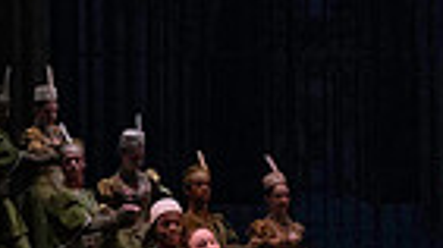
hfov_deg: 5.6
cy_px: 27
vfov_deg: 3.2
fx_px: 4506
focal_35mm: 384
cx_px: 437
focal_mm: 89
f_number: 7.1
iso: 12800
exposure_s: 1/400
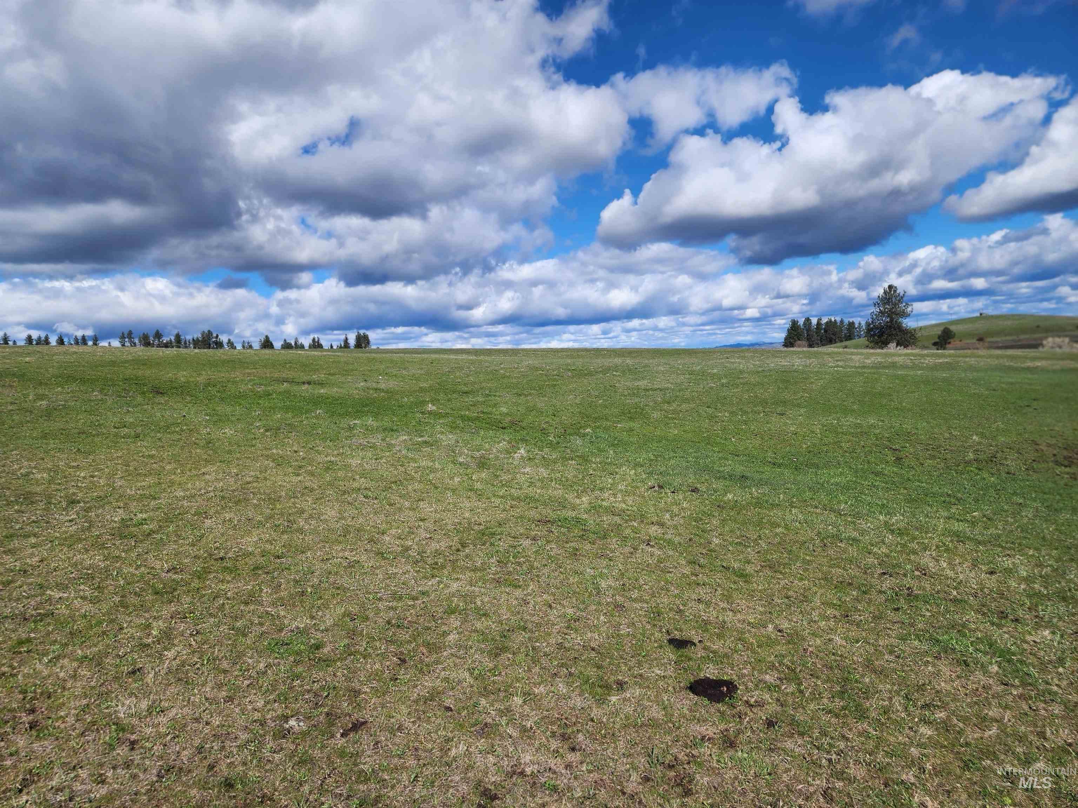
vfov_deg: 58.9
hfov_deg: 73.9
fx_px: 716
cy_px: 404
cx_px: 539
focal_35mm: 23
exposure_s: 1/1737
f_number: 1.8
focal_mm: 6.4
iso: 12
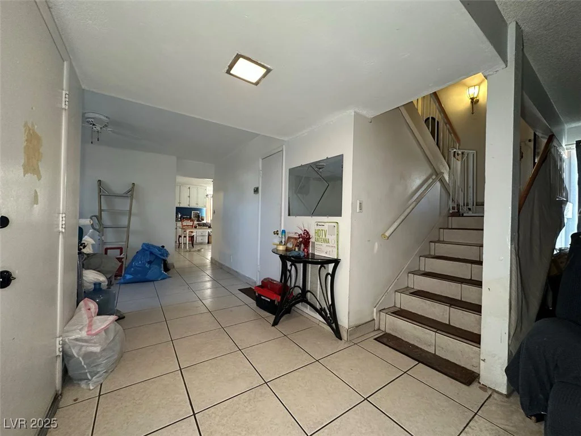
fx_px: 235
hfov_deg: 102.1
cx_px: 290
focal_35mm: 14
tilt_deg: +1.1
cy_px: 218
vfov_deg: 85.7
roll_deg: -0.5
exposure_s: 1/60
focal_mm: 2.22
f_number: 2.2
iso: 320
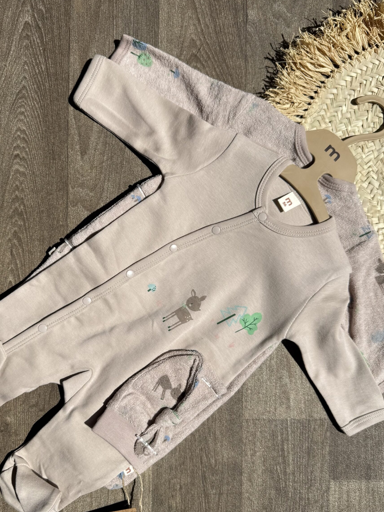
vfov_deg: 65.2
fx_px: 399
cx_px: 172
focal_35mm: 27
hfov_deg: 51.3
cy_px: 278
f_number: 1.78
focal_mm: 6.76
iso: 80
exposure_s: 1/8130
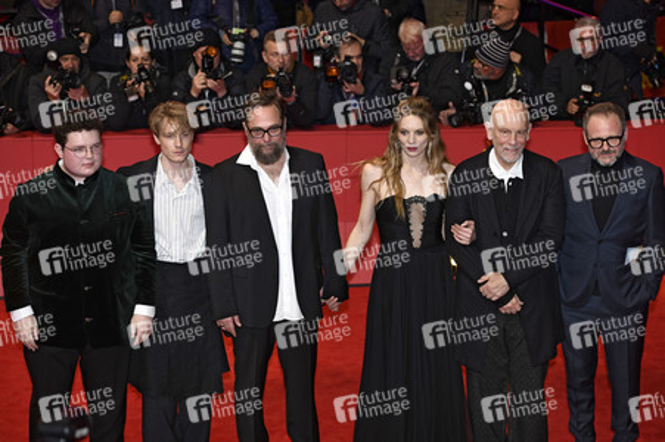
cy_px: 221
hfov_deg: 28.9
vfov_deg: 19.4
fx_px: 1292
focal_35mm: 70
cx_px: 332
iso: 800
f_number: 4
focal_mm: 70
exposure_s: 1/640
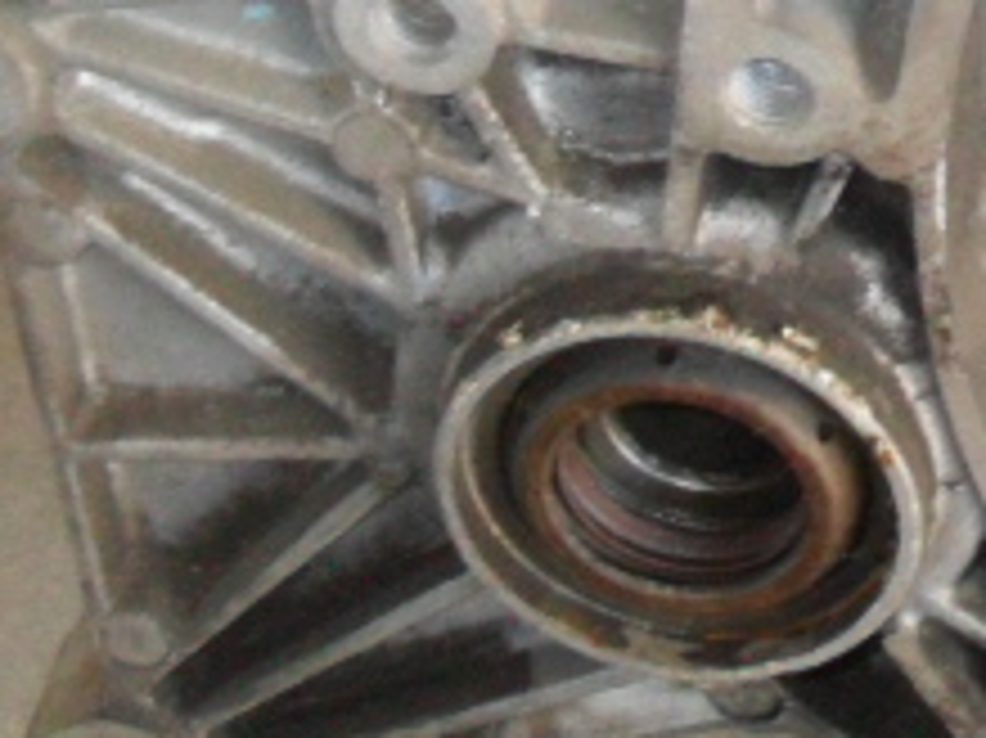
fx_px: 4669
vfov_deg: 8.9
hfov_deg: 11.3
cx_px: 1706
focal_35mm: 164
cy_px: -252
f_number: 3
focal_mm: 6.3
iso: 200
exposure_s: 1/45
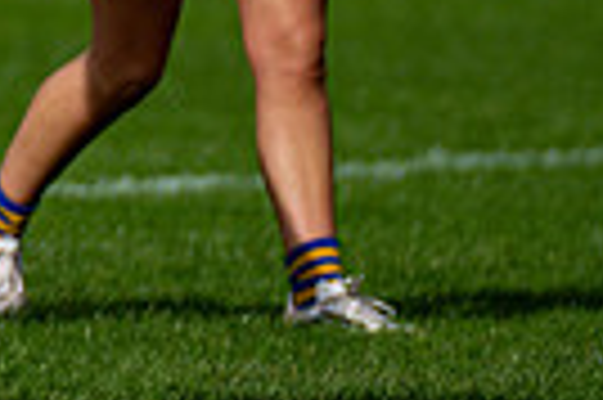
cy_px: -135
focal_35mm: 1953
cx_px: -486
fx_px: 32673
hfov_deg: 1.1
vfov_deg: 0.7
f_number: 2.8
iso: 125
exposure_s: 1/4000
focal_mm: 300
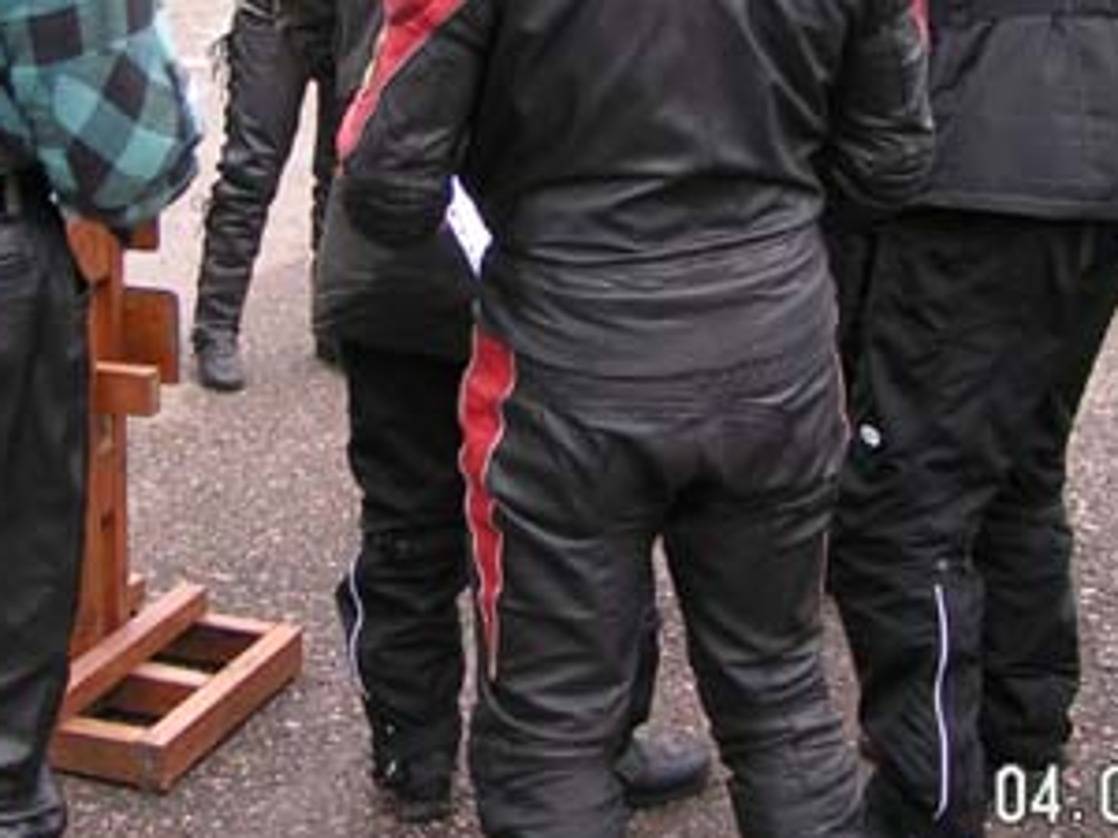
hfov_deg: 25.6
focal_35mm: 76
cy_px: 119
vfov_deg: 19.1
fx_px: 2455
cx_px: 410
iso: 50
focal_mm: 5.8
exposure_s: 1/80
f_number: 4
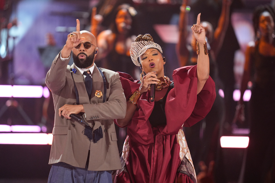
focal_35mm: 400
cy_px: 92
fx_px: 3054
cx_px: 138
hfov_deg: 5.2
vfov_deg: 3.4
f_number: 2.8
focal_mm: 400
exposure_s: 1/800
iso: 3200
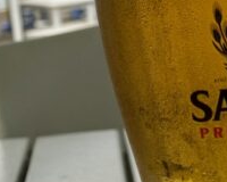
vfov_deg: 16.9
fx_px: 605
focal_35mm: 90
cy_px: 28
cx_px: -96
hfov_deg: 19.1
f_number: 1.78
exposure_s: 1/5814
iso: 80
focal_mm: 6.76
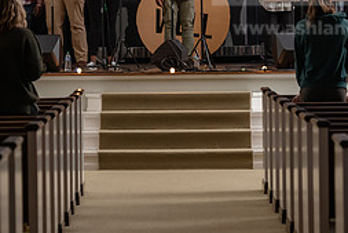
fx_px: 2263
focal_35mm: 234
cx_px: 171
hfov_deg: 8.8
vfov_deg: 5.9
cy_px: 57
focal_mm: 102
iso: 1250
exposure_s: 1/50
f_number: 3.5
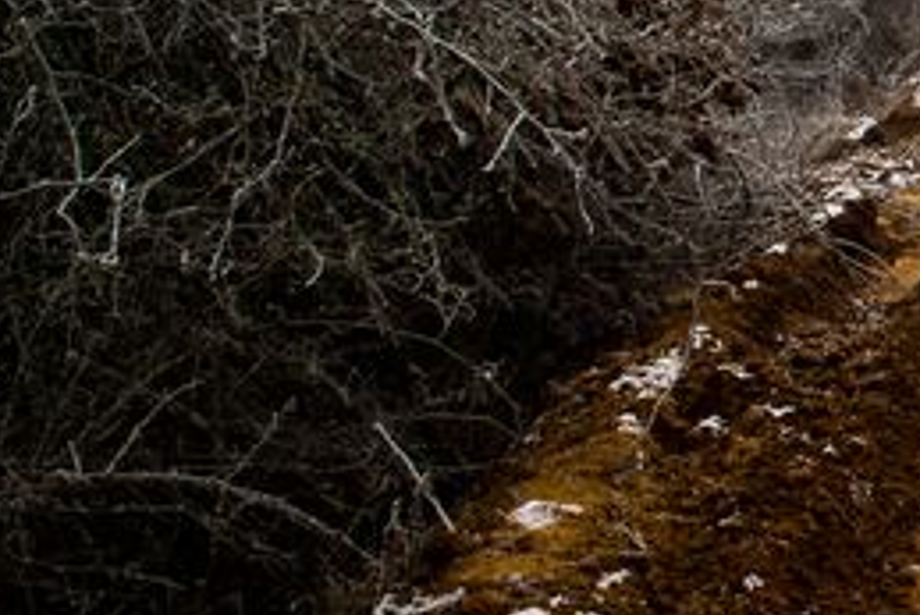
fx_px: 2557
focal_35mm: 100
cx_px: 1527
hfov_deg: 17.5
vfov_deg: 13.3
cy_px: -124
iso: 320
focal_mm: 24
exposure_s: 1/60
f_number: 11
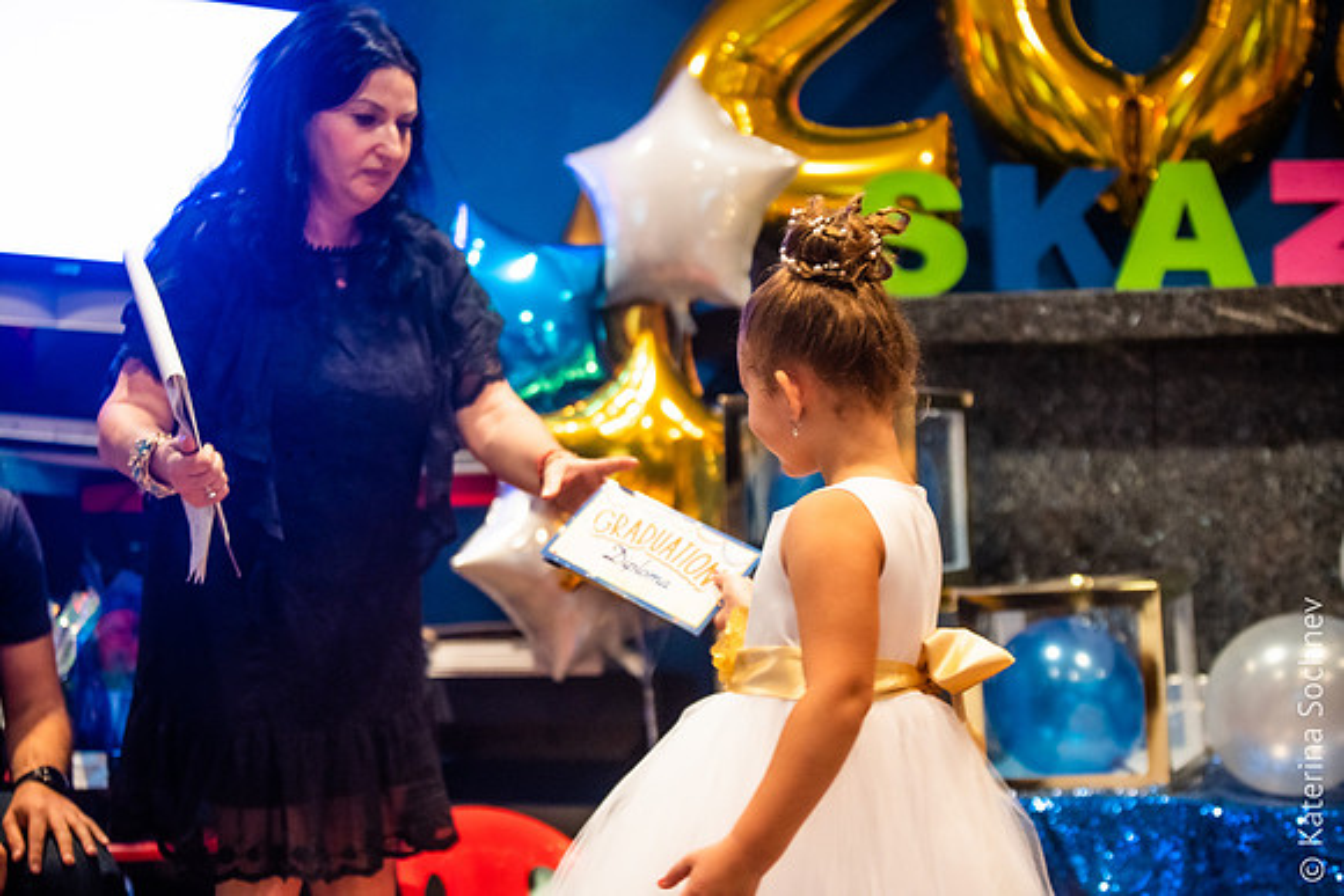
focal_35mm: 70
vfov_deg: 19.5
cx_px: 672
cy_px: 448
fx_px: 2614
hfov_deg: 28.8
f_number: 2.8
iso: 1600
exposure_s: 1/200
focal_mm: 70
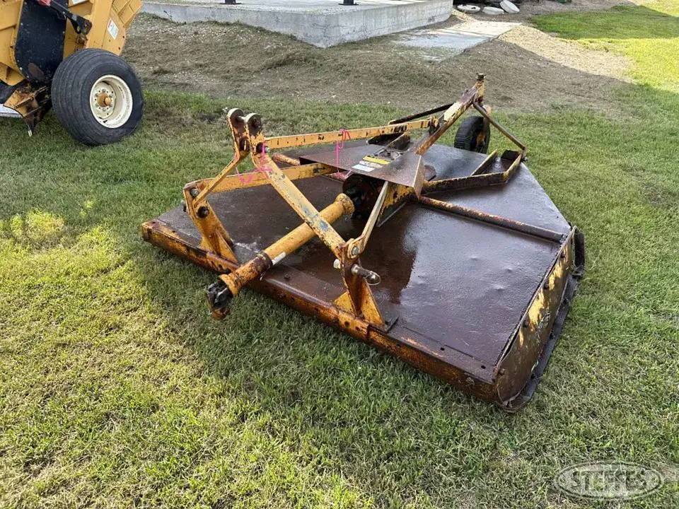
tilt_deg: -30.3
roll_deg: +2.9
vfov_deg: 56.8
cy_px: 254
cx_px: 340
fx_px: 471
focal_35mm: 24
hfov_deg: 71.6
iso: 80
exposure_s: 1/767
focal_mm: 6.86
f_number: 1.78
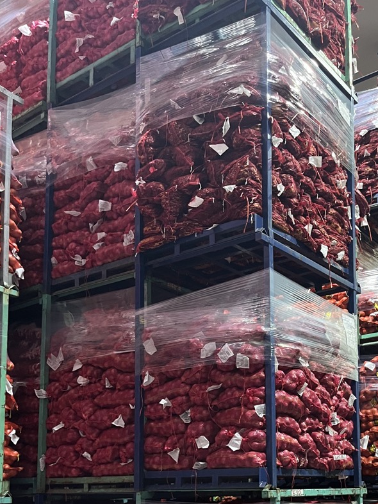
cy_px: 416
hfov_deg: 33.3
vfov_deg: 41.6
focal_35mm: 43
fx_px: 626
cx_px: 256
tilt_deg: +6.4
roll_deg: -0.3
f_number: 1.6
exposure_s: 1/33
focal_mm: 5.1
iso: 400
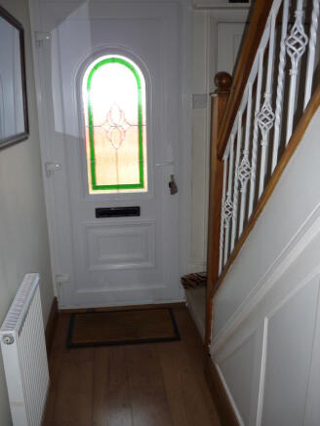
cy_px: 213
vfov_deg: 55.3
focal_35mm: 33
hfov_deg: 43.0
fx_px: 407
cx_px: 160
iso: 100
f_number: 2.8
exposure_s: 1/30
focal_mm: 5.5
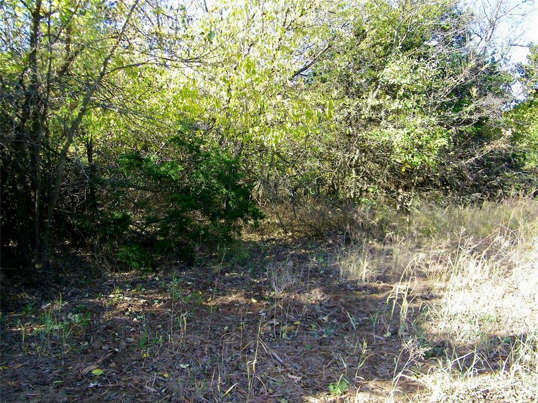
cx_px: 269
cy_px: 202
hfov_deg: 60.0
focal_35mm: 30
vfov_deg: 46.8
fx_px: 466
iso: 80
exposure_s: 1/125
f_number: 3.6
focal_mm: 5.4
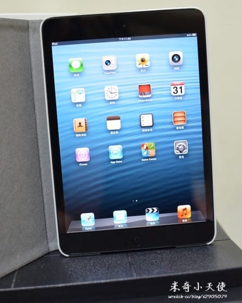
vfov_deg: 31.2
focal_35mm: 61
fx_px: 542
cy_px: 149
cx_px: 119
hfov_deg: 25.1
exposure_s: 1/60
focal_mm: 35
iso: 1600
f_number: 3.2
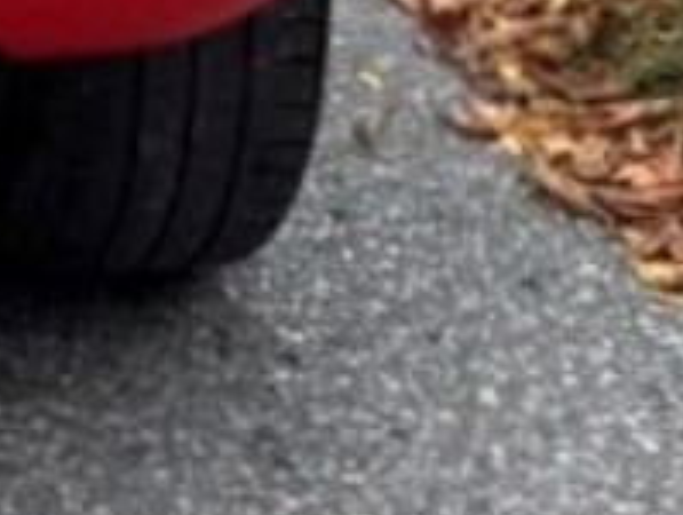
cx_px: -934
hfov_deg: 10.9
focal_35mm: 154
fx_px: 3044
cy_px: -752
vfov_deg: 8.7
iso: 80
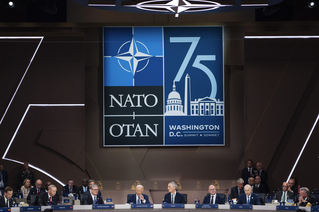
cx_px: 160
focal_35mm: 107
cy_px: 106
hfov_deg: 19.1
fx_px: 948
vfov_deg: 12.8
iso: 4000
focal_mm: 107
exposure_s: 1/400
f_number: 4.5
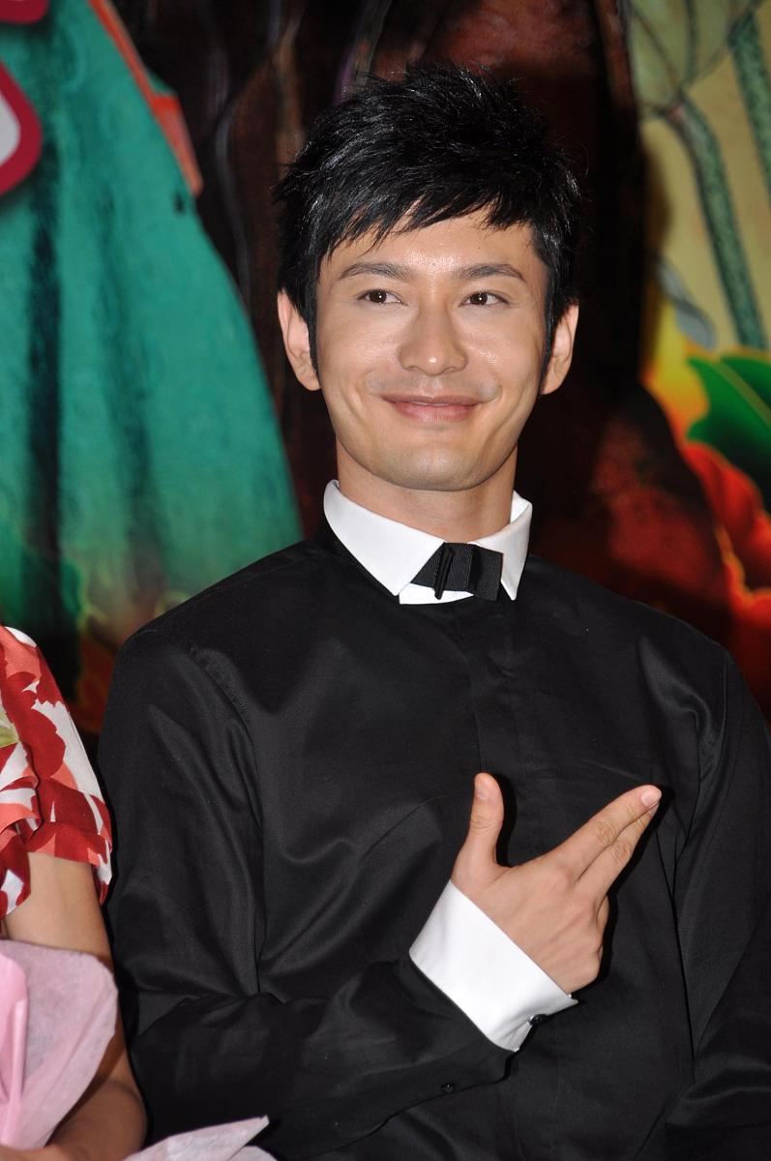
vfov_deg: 7.4
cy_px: 580
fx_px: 8937
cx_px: 386
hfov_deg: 4.9
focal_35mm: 278
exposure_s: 1/160
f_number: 7.1
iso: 200
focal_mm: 185
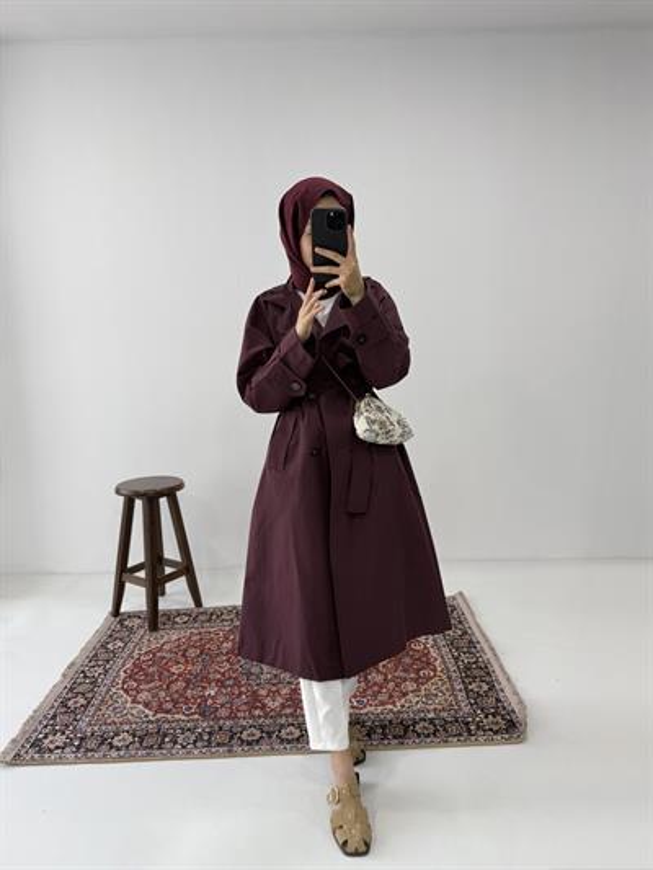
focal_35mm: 24
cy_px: 435
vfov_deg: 71.6
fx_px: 603
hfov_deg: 56.8
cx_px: 326
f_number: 1.78
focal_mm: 6.76
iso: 80
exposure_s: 1/121
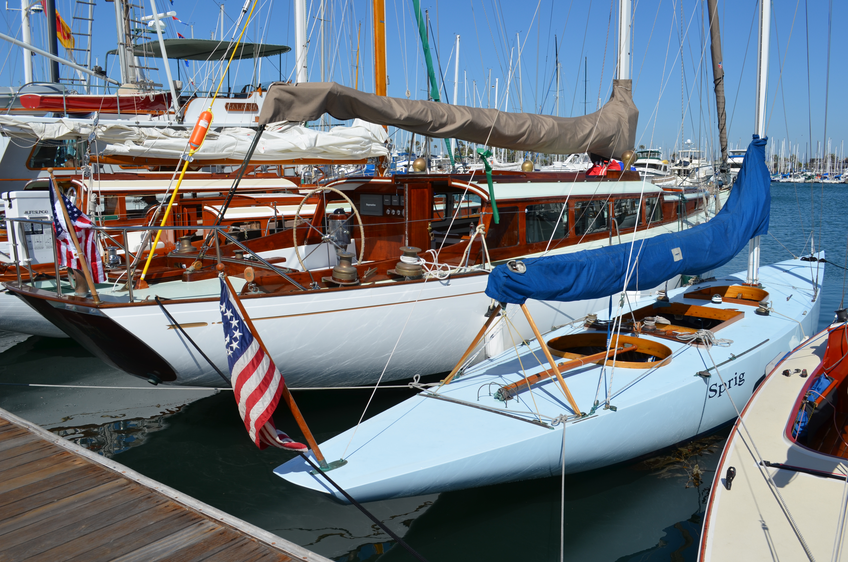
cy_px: 281
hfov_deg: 57.3
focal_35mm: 33
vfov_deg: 39.8
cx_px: 424
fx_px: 776
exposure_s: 1/400
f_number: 10
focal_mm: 22
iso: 100
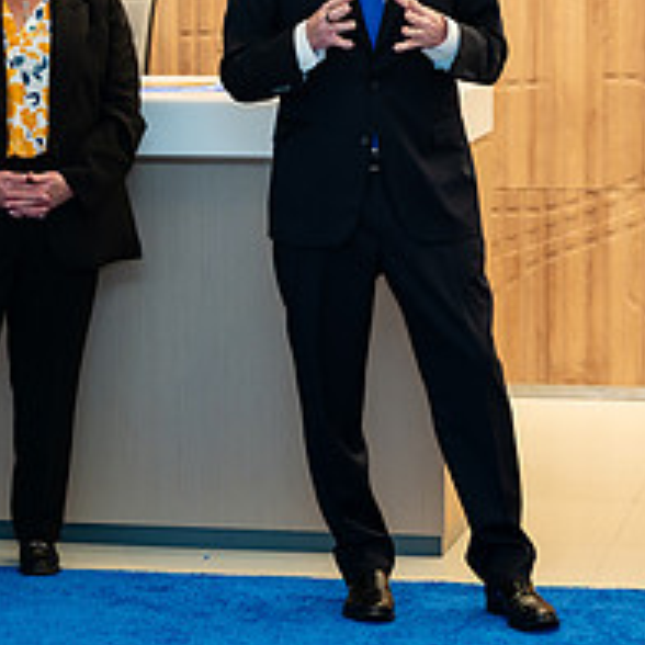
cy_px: 93
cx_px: 22
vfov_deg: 10.1
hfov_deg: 10.0
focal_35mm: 173
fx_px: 3647
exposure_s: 1/200
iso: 640
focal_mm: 65
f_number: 3.5
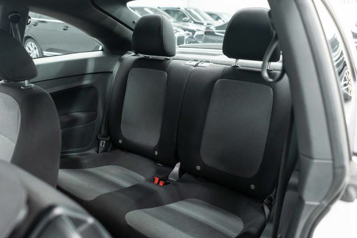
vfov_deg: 45.0
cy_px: 123
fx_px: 288
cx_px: 184
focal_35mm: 29
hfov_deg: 63.6
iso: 1250
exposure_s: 1/40
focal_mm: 28
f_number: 3.2
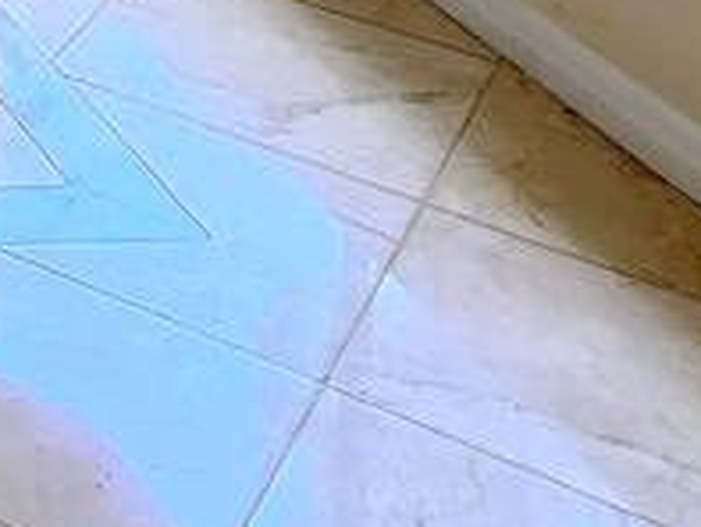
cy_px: -865
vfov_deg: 11.7
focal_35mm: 95
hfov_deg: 14.3
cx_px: -961
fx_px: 1925
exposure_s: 1/60.2
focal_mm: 2.2
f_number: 2.2
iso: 80
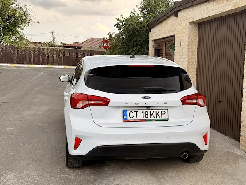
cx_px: 123
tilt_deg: -4.8
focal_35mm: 48
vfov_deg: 30.3
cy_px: 92
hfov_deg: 39.7
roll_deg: -1.4
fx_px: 341
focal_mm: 6.76
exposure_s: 1/2088
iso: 64
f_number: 1.78
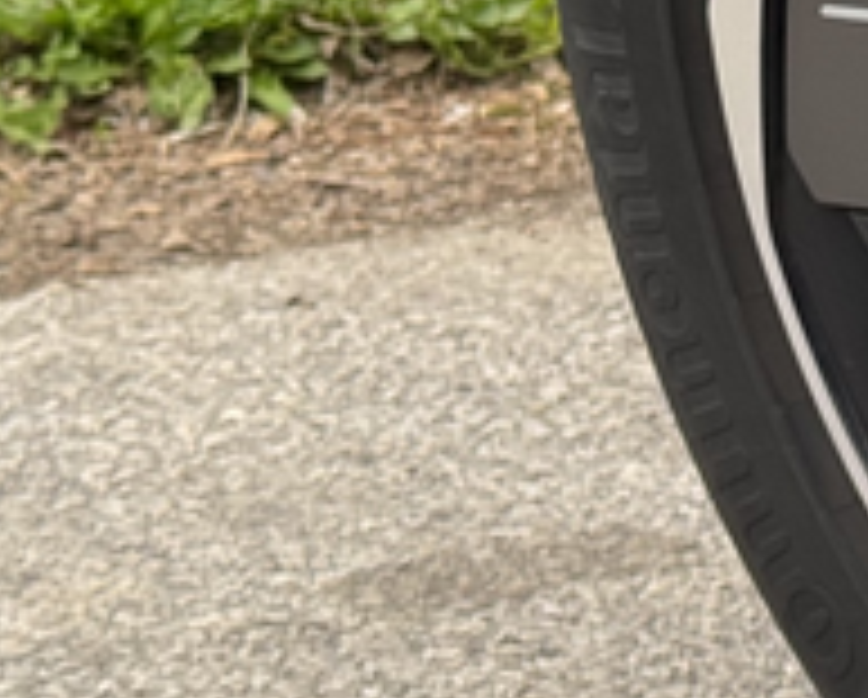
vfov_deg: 6.8
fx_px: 5866
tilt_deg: -13.6
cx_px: 1561
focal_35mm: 228
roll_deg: -0.2
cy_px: 7
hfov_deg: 8.2
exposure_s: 1/558
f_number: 1.78
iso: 64
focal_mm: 6.76
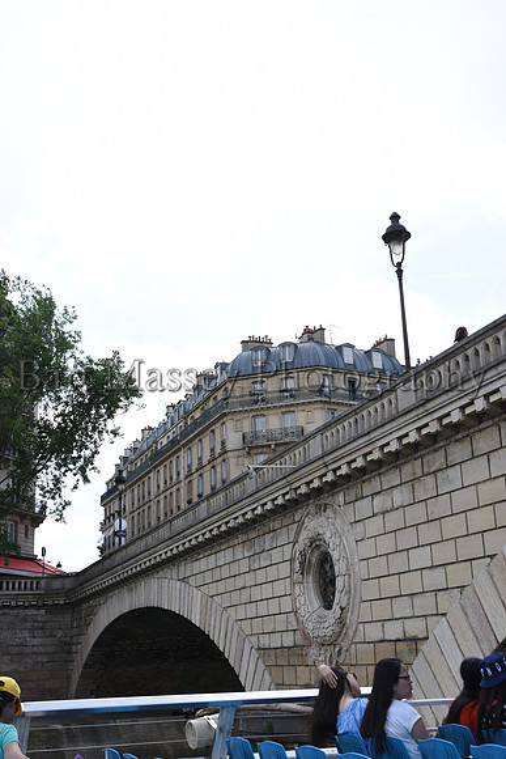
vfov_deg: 43.6
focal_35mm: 45
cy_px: 380
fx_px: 948
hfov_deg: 29.9
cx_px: 253
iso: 180
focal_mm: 45
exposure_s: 1/200
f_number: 9
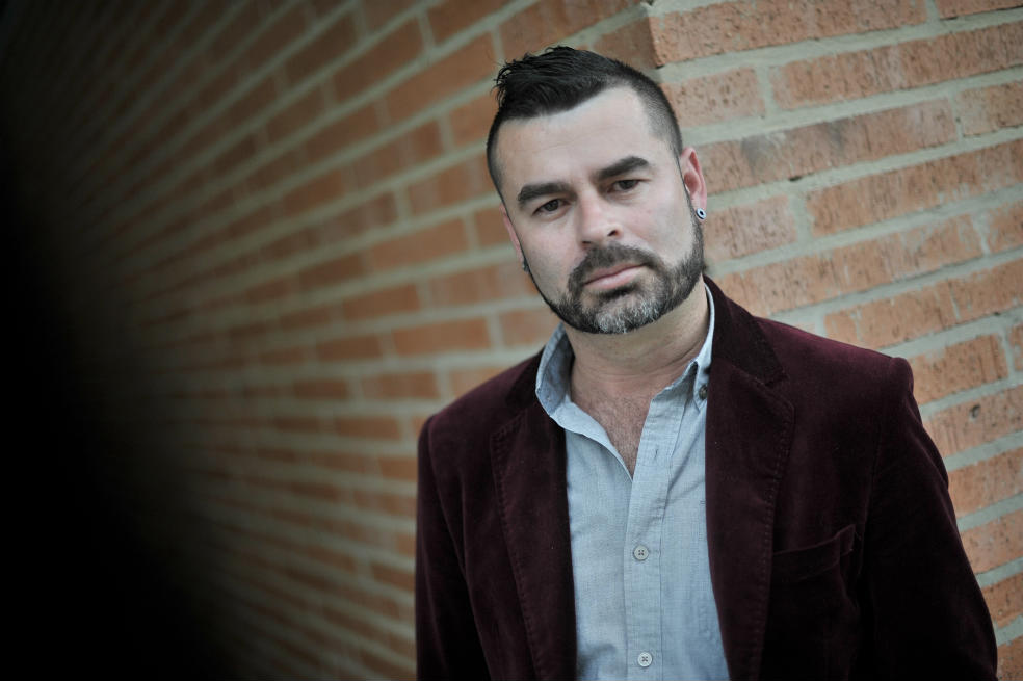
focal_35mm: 50
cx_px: 512
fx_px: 1420
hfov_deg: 39.6
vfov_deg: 27.0
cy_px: 340
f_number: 1.4
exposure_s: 1/1250
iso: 500
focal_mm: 50
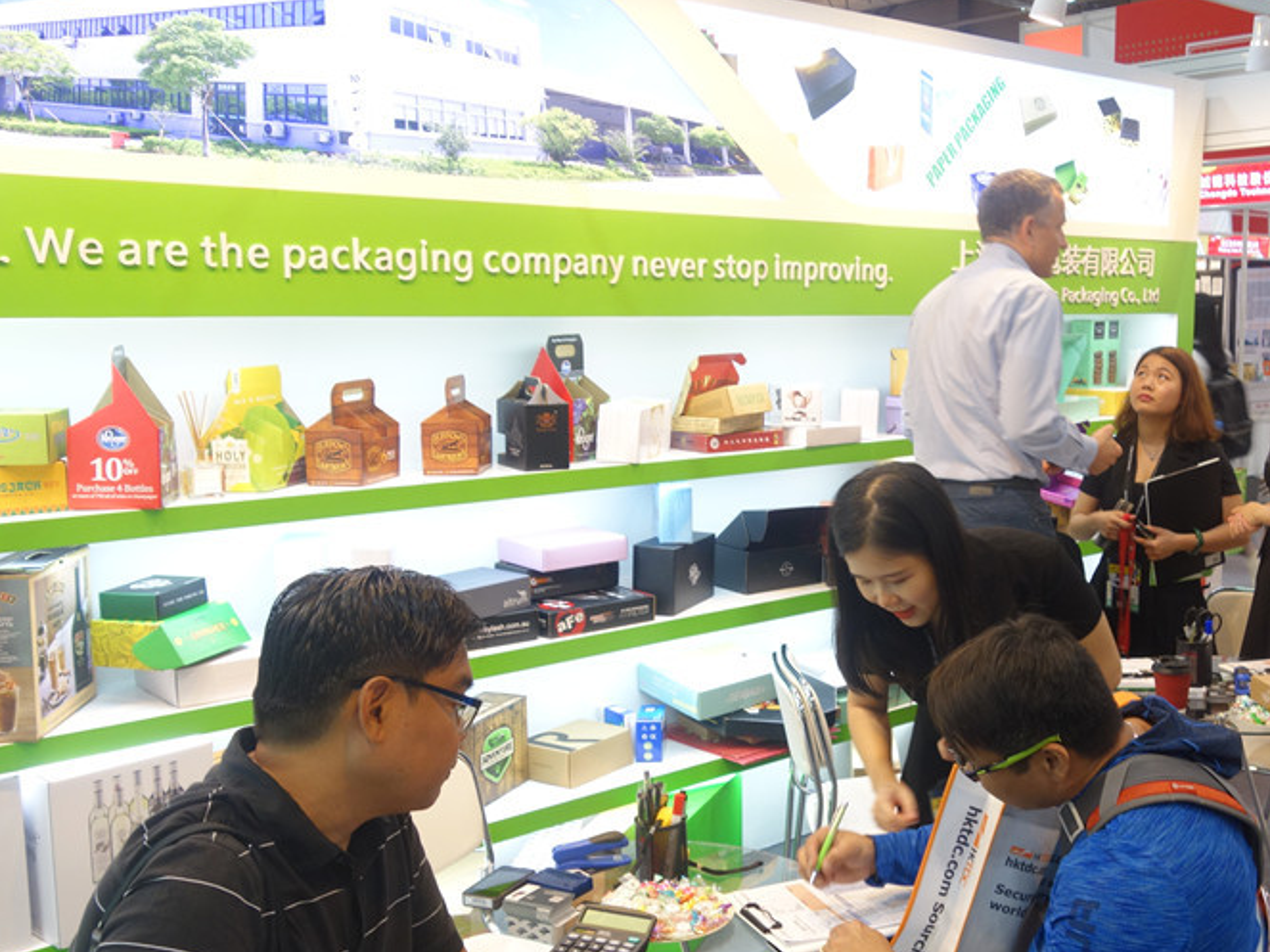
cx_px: 810
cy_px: 498
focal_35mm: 39
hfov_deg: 47.3
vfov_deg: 36.8
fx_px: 1431
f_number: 3.2
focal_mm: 10.4
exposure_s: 1/30
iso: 320
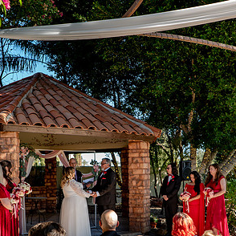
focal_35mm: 47
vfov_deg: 35.8
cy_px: 154
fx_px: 363
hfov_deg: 36.1
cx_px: 112
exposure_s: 1/80
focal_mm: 28
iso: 100
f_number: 5.6
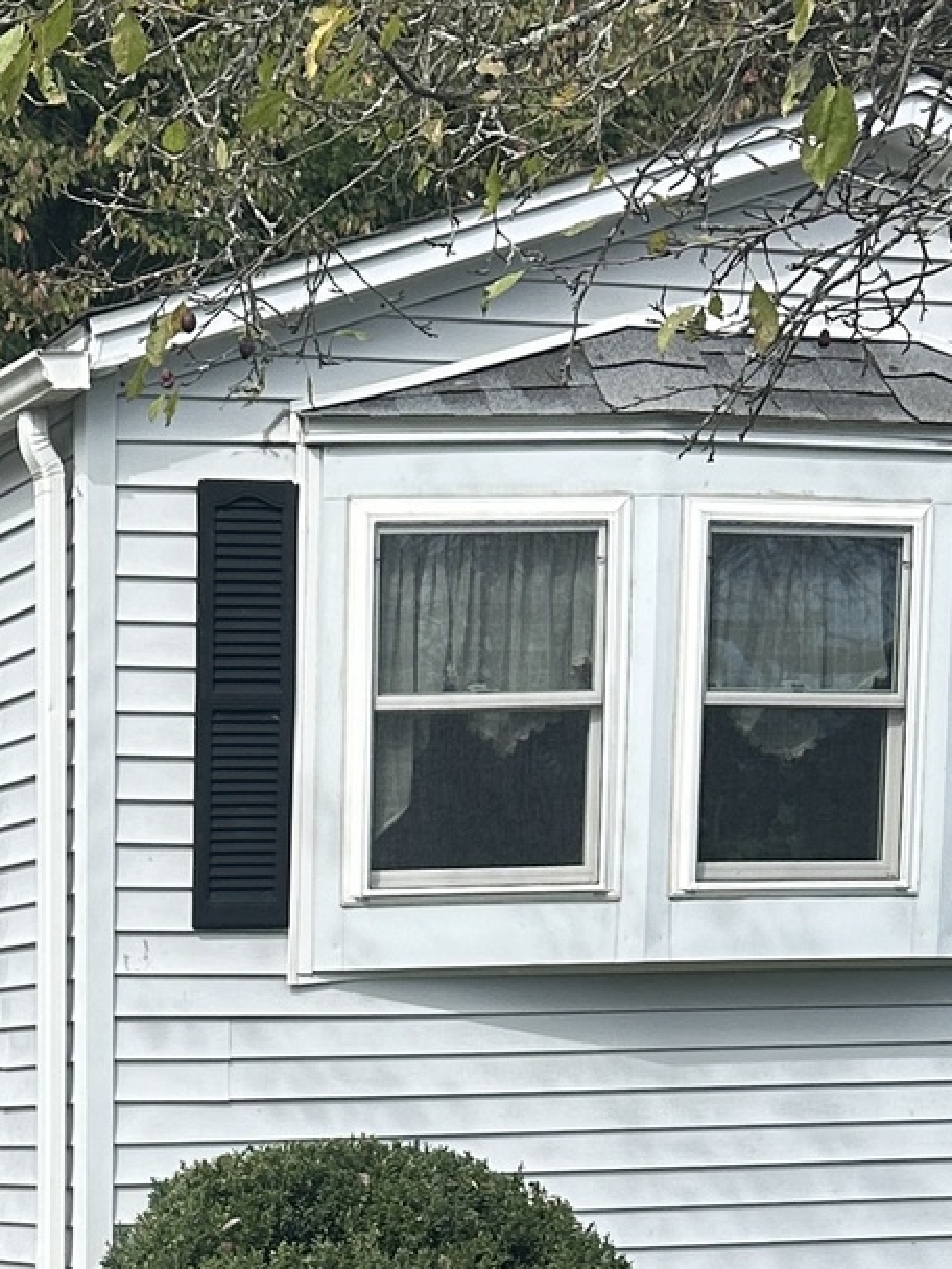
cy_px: 1726
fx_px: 3337
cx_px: -192
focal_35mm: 91
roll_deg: +0.6
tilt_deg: -10.8
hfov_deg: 15.6
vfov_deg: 19.6
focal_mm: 6.86
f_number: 1.78
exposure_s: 1/1988
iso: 80
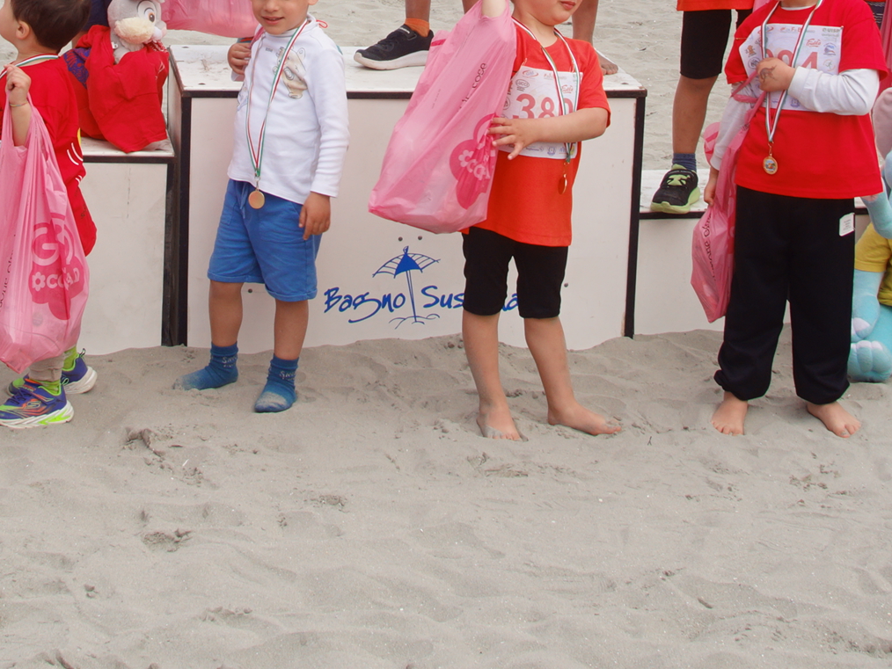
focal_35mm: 94
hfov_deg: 20.8
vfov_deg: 15.0
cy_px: -207
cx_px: 355
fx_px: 2423
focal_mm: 22
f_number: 9
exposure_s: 1/125
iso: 100
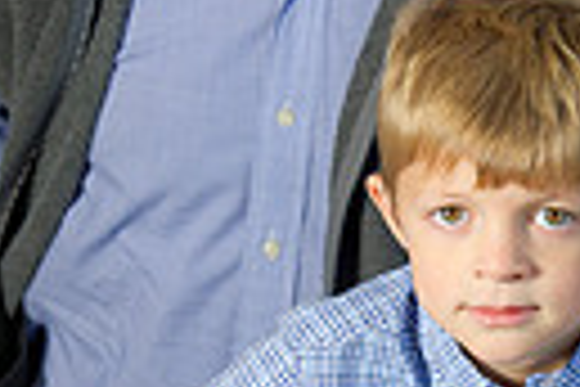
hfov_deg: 4.1
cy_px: 166
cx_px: 607
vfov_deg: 2.7
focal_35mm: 502
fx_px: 8087
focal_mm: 112
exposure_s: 1/100
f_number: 8
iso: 160
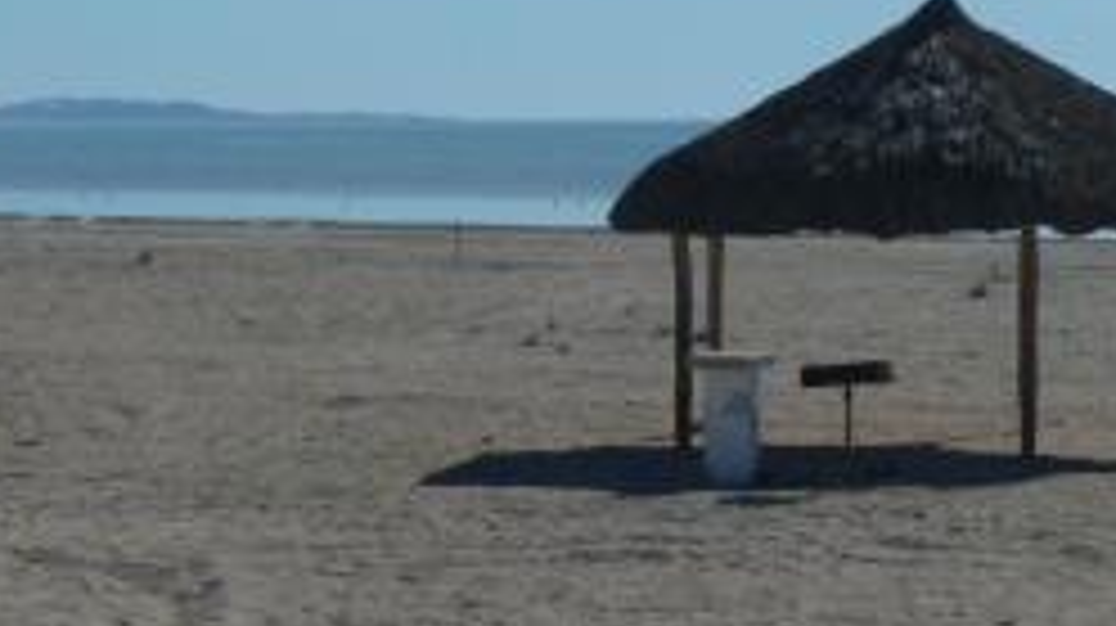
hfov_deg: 12.8
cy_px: -72
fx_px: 4908
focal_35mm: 166
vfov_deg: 7.2
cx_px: -58
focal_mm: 9.7
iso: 80
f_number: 5.6
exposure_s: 1/1000
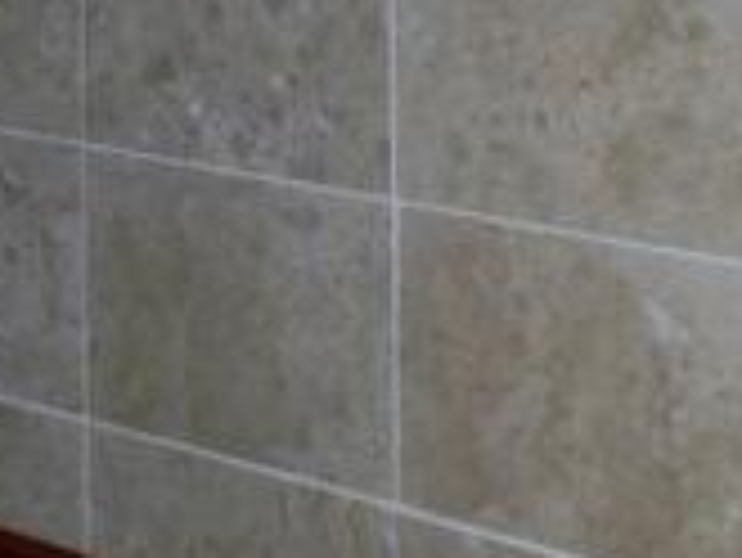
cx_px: 418
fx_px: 2660
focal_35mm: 124
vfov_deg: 11.4
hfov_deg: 15.9
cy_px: -317
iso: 180
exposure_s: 1/30
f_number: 3.3
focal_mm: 6.2
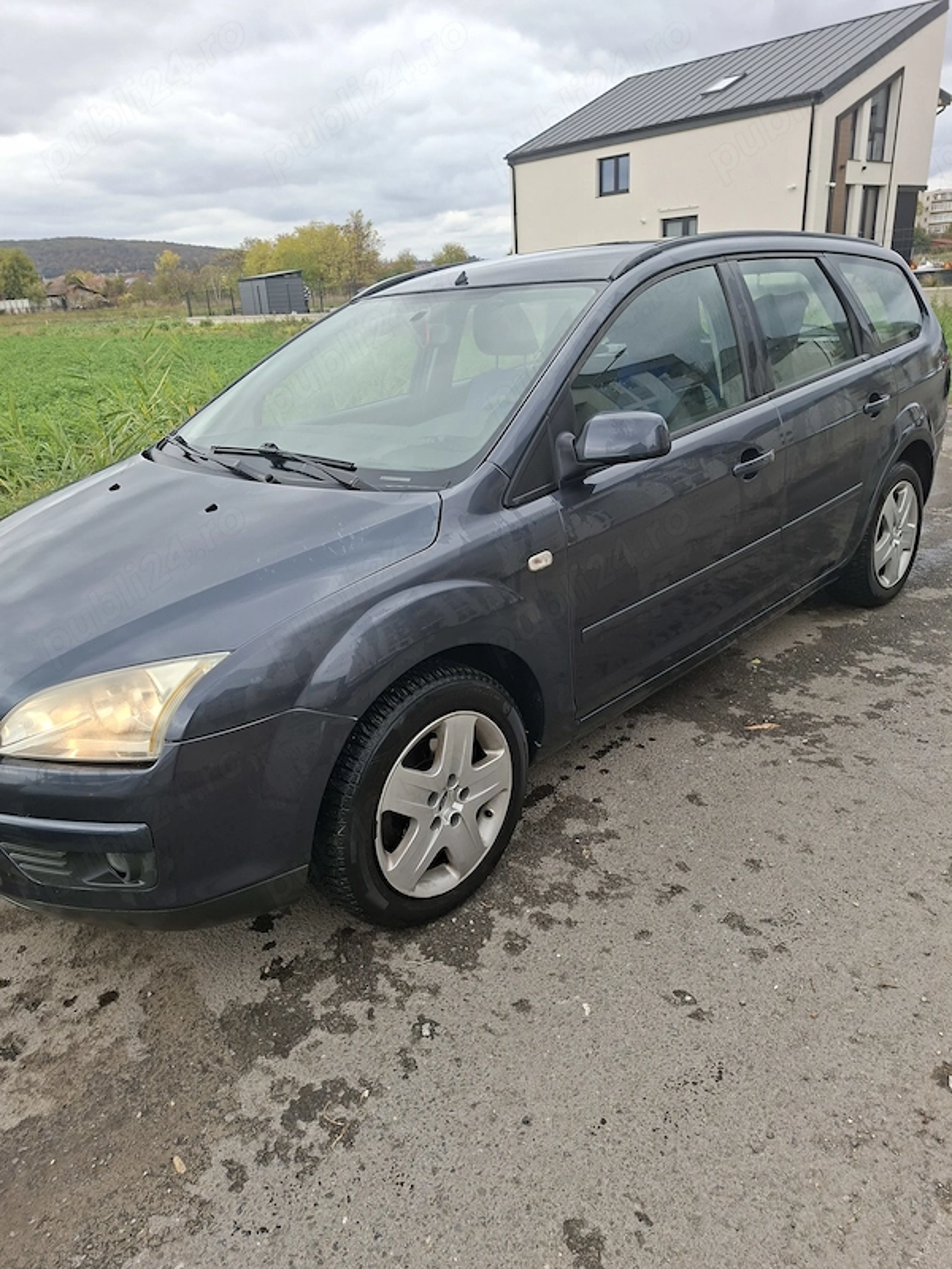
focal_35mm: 23
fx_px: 843
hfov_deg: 58.9
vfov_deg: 73.9
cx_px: 476
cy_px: 634
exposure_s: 1/387
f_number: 1.8
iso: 50
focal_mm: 5.54
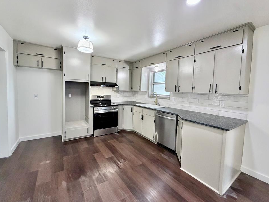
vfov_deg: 81.7
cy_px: 97
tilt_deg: -3.5
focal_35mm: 15
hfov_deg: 98.2
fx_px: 117
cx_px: 132
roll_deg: -1.0
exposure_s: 1/120
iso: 320
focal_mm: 2.22
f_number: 2.2
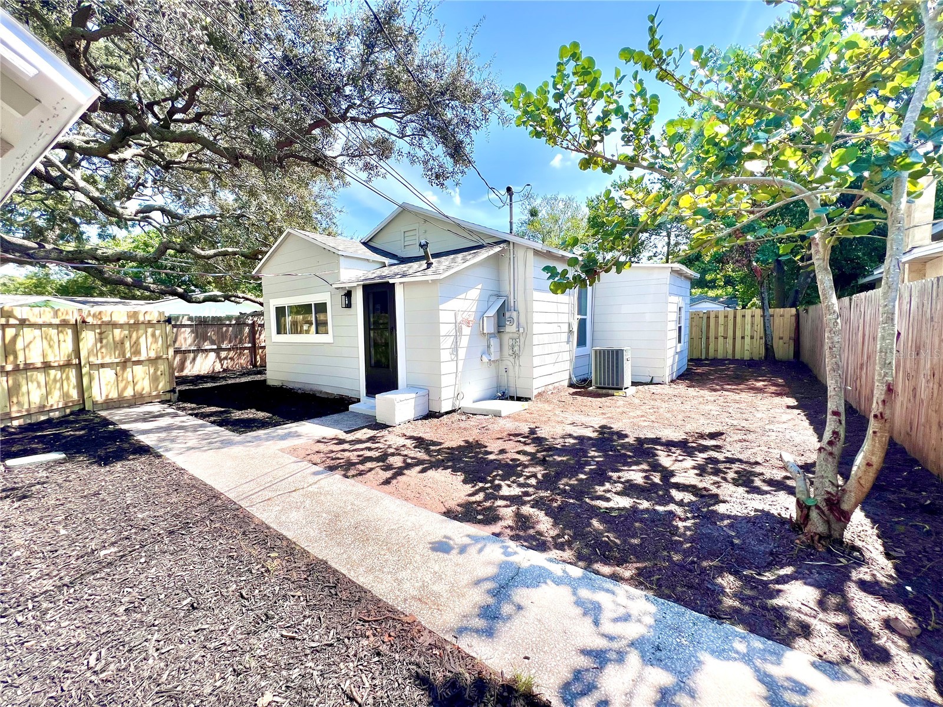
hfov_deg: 106.2
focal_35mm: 13
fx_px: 354
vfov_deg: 89.9
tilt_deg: -4.3
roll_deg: +1.0
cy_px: 354
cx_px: 472
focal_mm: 1.57
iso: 32
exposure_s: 1/815
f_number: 1.8
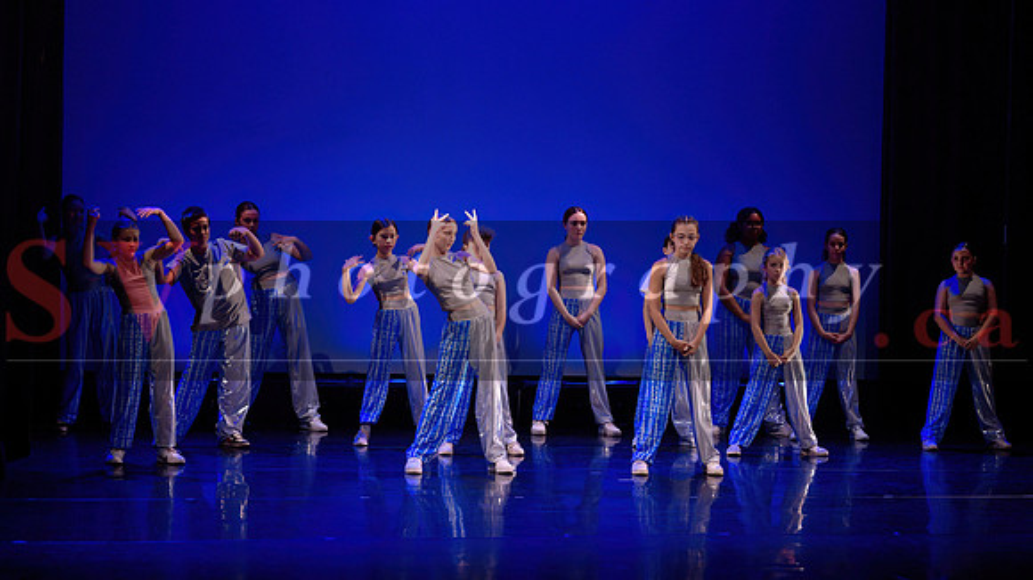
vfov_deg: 13.2
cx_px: 527
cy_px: 225
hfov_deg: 23.2
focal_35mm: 92
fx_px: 2514
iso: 1600
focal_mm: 80
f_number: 2.8
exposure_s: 1/250
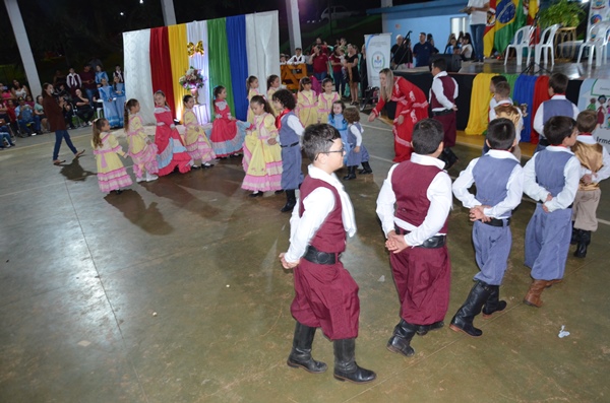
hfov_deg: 37.9
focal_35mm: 52
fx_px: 887
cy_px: 202
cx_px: 305
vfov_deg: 25.6
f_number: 4.5
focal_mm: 35
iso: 1800
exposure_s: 1/60
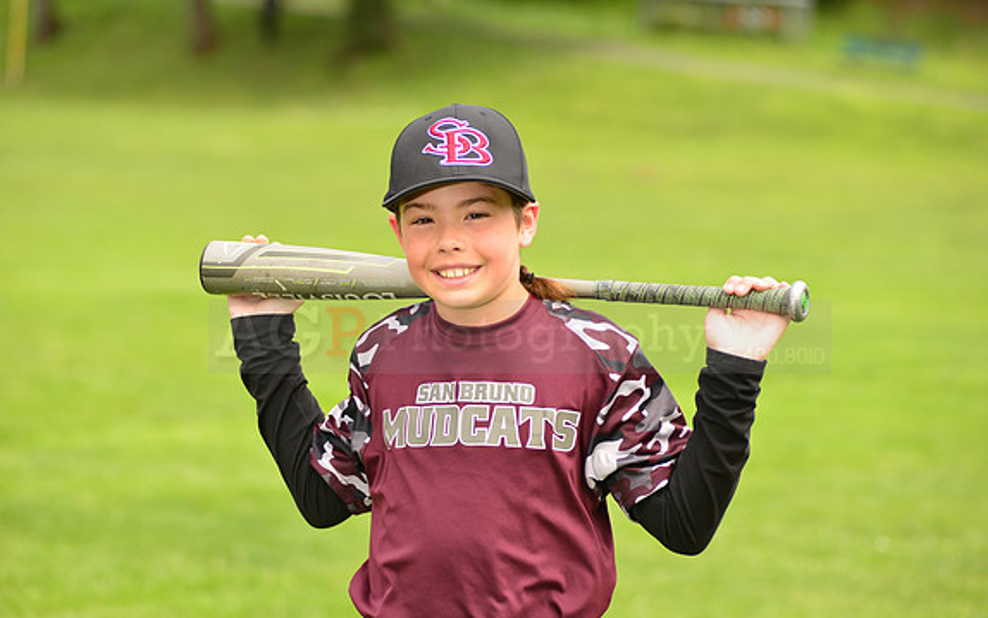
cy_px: 323
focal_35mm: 139
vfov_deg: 9.4
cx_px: 497
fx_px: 3743
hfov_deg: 15.0
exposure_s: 1/250
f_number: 5
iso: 100
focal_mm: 135
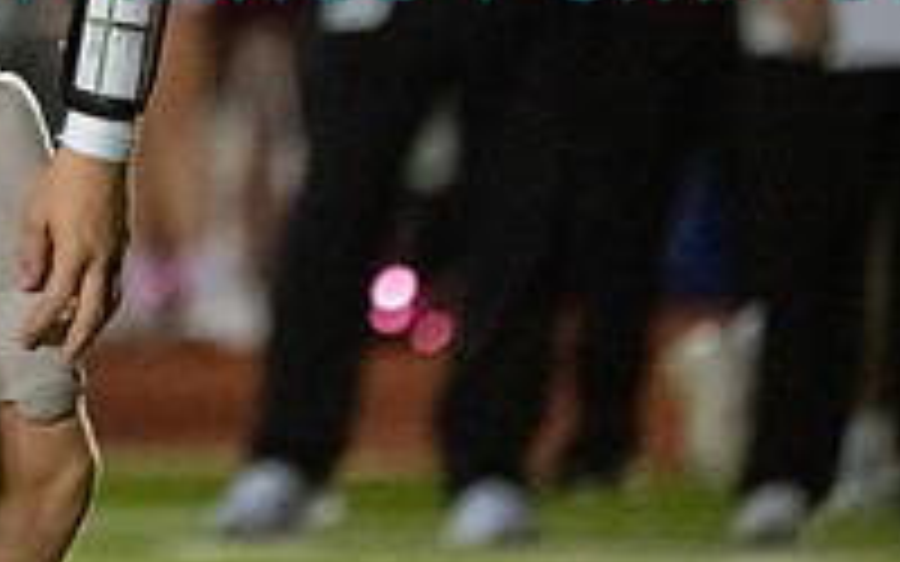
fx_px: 34241
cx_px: -183
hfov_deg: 1.5
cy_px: -276
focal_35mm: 1396
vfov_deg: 0.9
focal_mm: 400
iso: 20000
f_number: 5.6
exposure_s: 1/1250
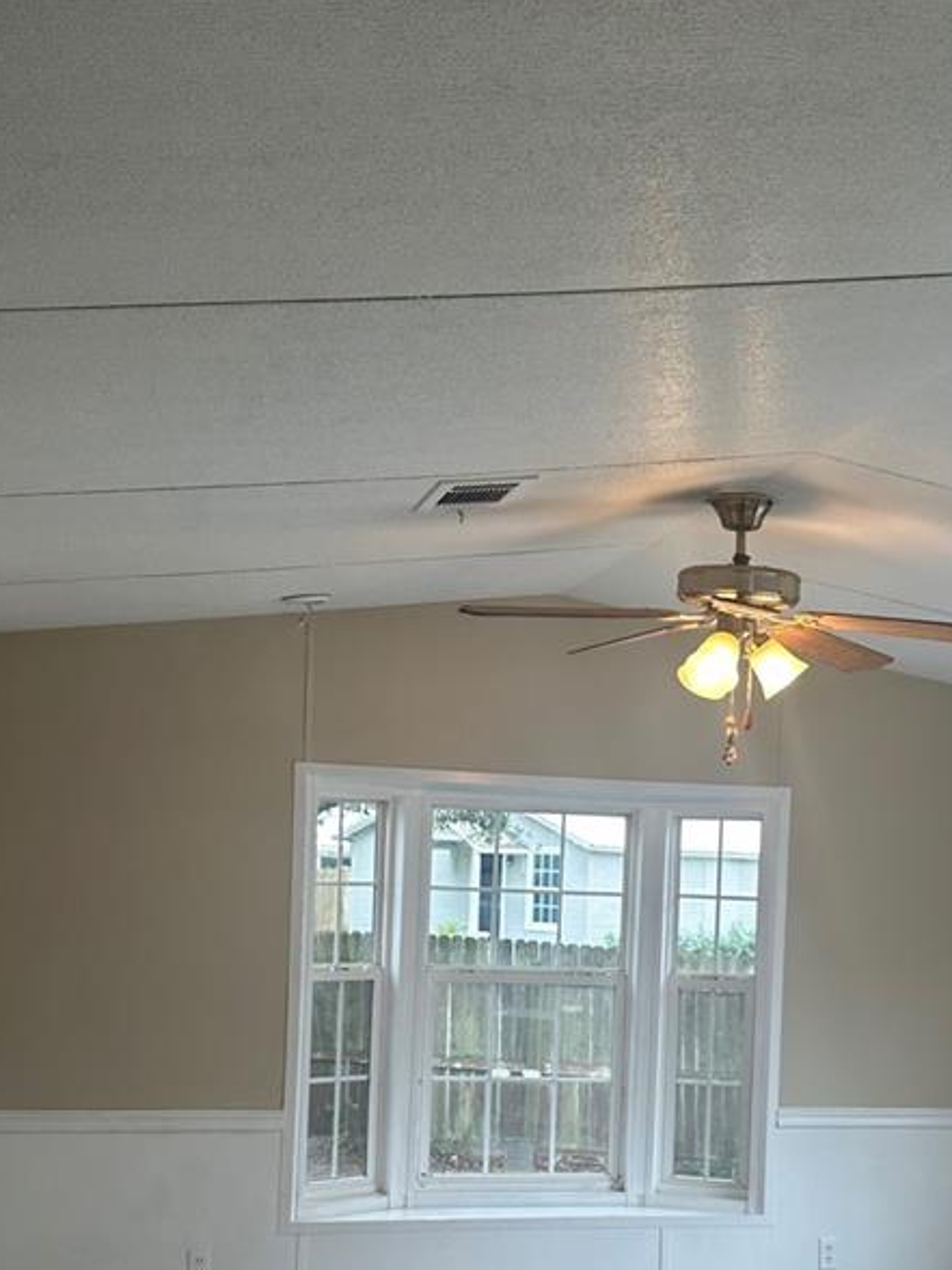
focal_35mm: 49
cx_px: 598
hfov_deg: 29.6
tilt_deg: -2.3
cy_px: 931
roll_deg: -3.9
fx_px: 1797
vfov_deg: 38.1
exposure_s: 1/120
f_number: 1.78
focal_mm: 6.86
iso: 64
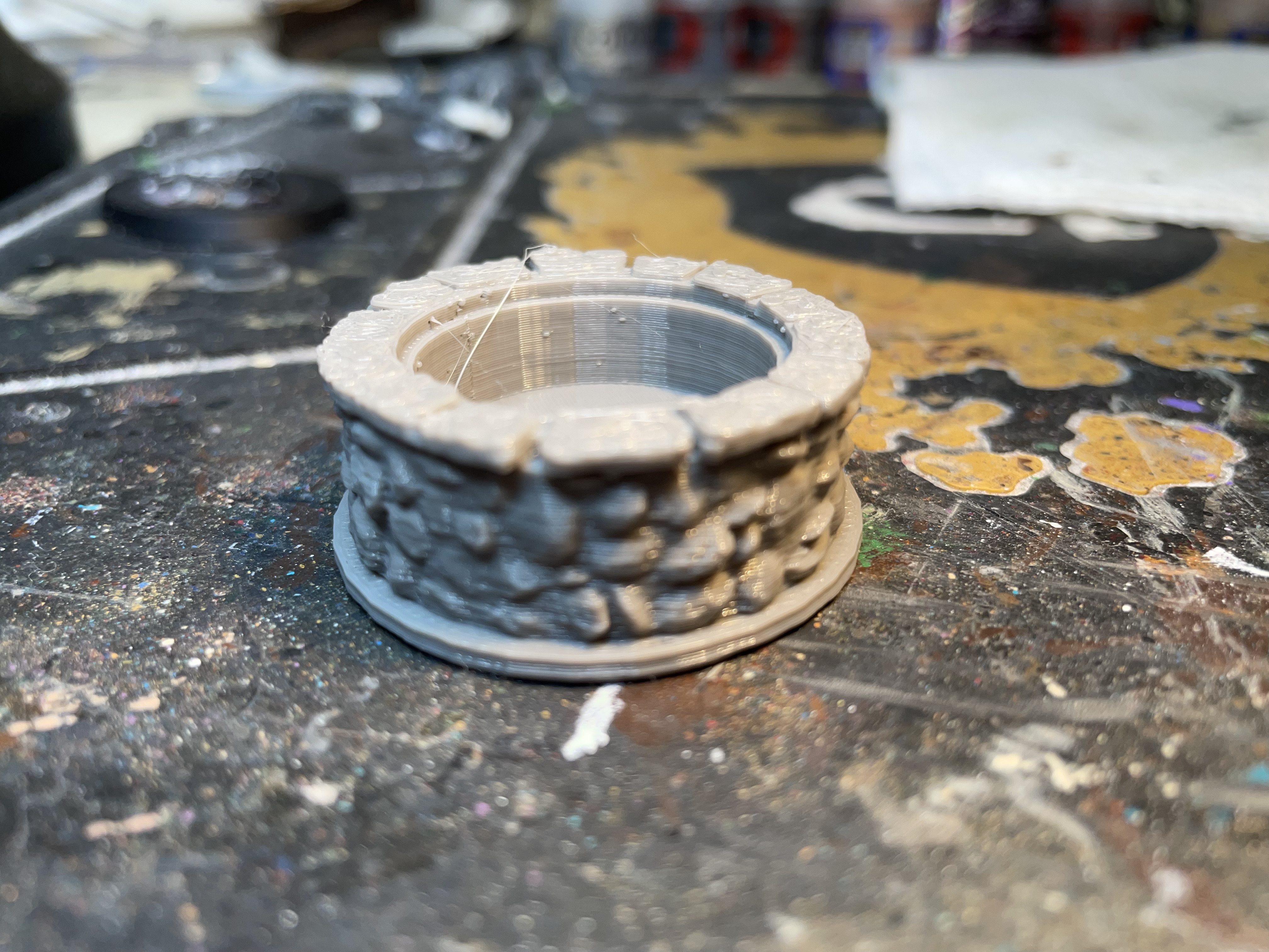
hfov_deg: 67.3
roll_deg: +0.6
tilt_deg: -26.5
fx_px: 953
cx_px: 634
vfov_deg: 53.1
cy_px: 476
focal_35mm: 26
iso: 40
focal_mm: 4.2
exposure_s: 1/120
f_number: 1.6
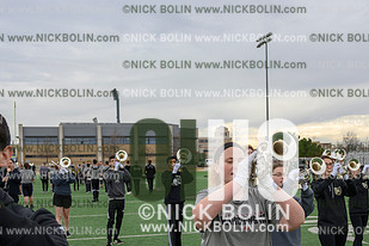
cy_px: 176
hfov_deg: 43.5
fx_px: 461
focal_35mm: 45
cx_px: 214
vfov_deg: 29.5
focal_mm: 24
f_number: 4
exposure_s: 1/640
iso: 200
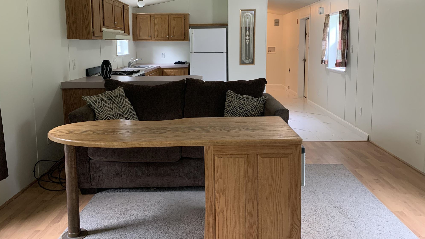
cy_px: 81
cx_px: 212
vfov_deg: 39.7
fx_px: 327
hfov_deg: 66.1
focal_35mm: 29
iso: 200
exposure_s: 1/60
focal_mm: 4.25
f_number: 1.8
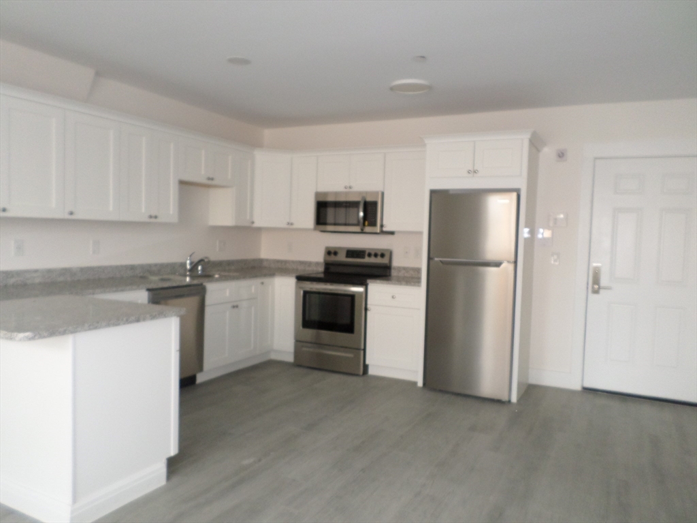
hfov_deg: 69.4
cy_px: 262
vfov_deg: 54.9
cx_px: 348
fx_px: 503
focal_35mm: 25
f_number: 2.5
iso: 160
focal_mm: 4.5
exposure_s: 1/30
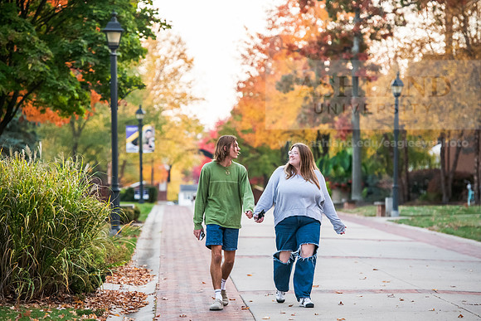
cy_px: 160
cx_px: 240
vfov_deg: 8.6
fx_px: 2138
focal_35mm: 160
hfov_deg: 12.8
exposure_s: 1/250
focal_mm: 160
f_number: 4
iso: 1600
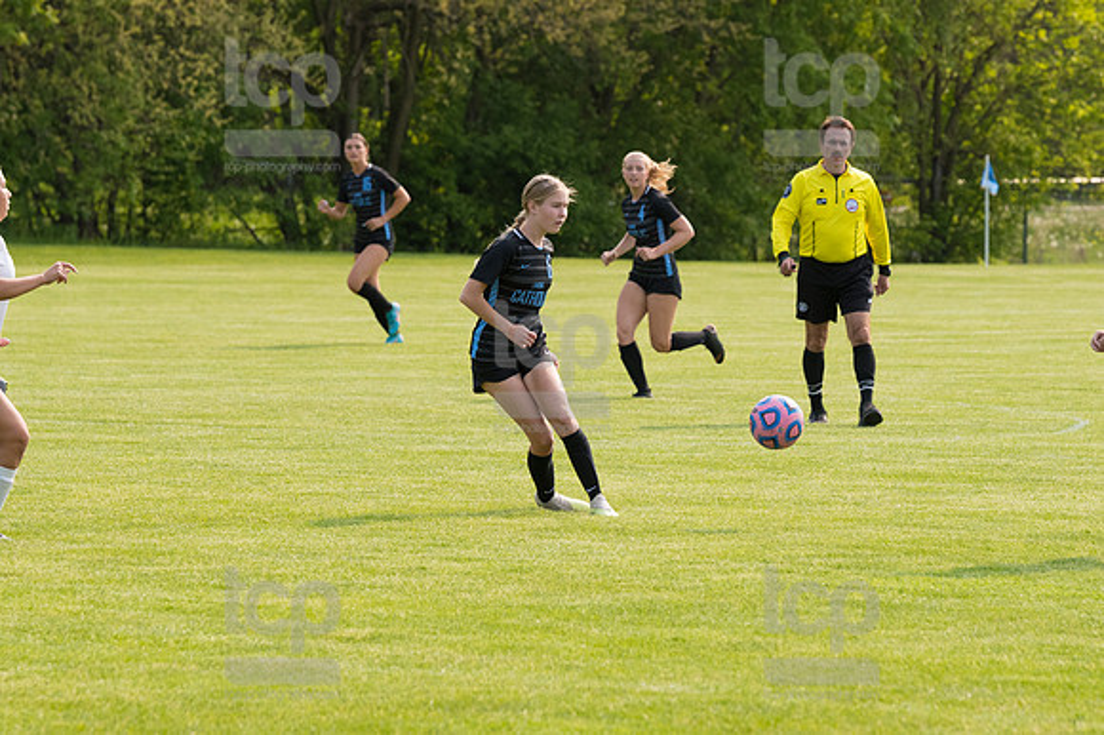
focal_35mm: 277
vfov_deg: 5.0
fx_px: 8489
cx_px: 552
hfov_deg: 7.4
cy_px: 368
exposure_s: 1/2000
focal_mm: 185
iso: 800
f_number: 5.6
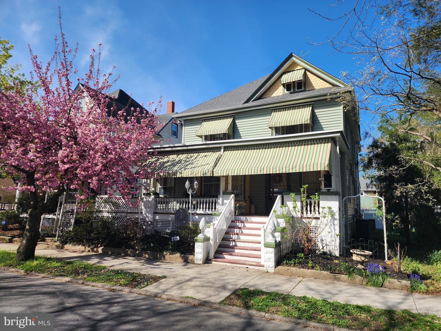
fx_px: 293
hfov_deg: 73.9
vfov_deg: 58.9
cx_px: 220
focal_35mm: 23
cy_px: 166
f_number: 1.8
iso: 12
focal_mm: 6.4
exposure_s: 1/880
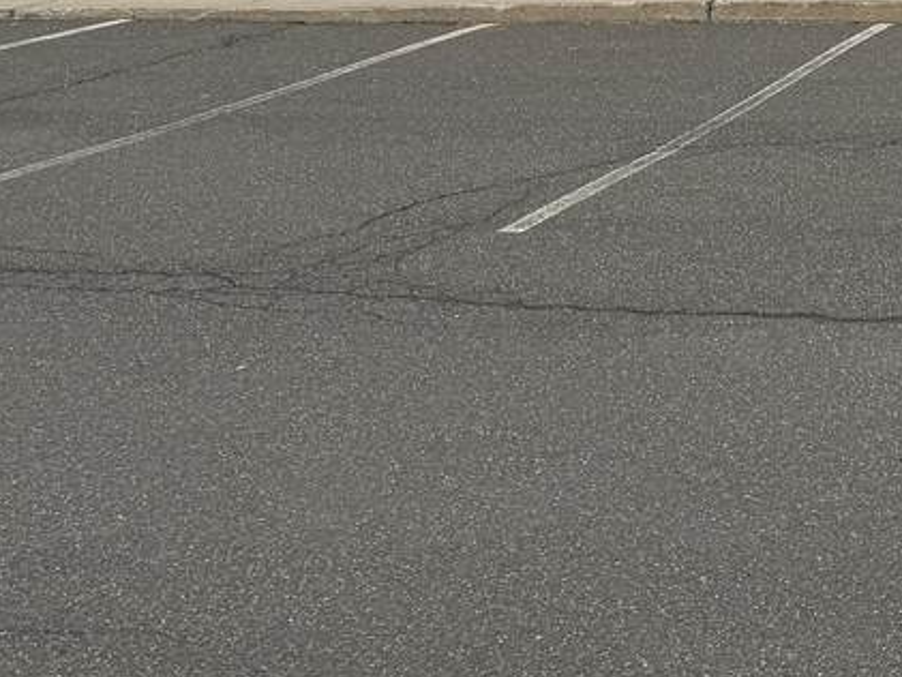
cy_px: -313
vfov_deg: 18.1
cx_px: 1024
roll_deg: -1.0
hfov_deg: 24.6
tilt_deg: -0.4
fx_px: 1903
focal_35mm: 73
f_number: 1.78
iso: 80
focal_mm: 6.76
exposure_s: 1/3953
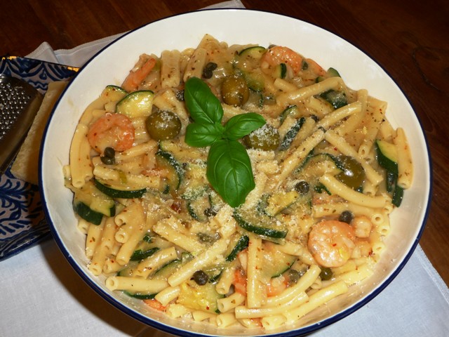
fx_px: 519
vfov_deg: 36.0
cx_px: 224
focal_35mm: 40
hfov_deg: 46.8
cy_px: 168
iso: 100
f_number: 3.9
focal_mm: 6.7
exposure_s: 1/30
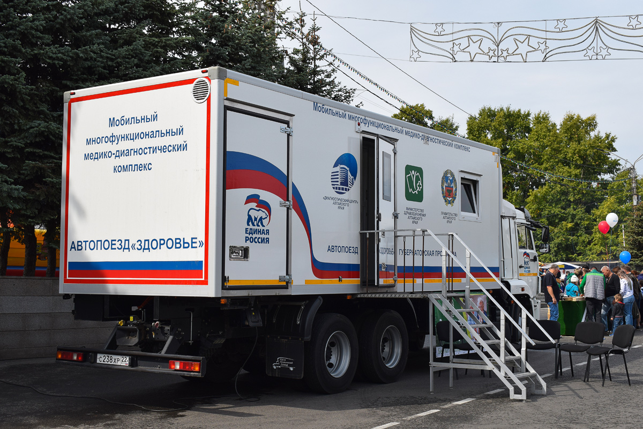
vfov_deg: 28.1
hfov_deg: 41.1
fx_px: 857
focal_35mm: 48
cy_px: 214
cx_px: 322
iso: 200
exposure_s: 1/400
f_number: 10
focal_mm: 32
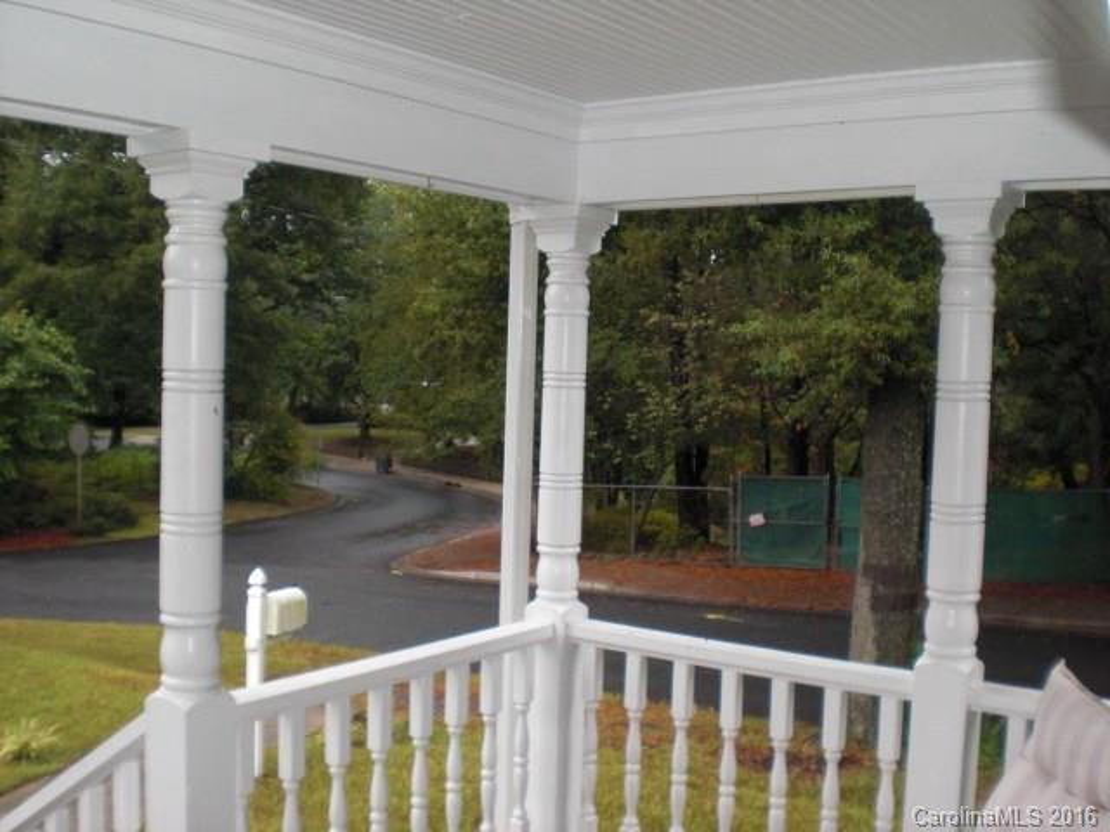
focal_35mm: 38
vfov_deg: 37.7
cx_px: 555
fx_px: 1219
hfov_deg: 49.0
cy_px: 416
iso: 200
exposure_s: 1/60
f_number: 3.1
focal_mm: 6.3
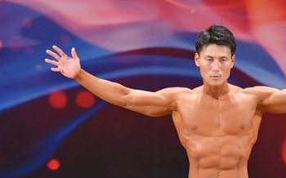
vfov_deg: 2.3
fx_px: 4485
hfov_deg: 3.7
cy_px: 205
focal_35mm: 576
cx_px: 225
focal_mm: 170
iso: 3200
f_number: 5.6
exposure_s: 1/400
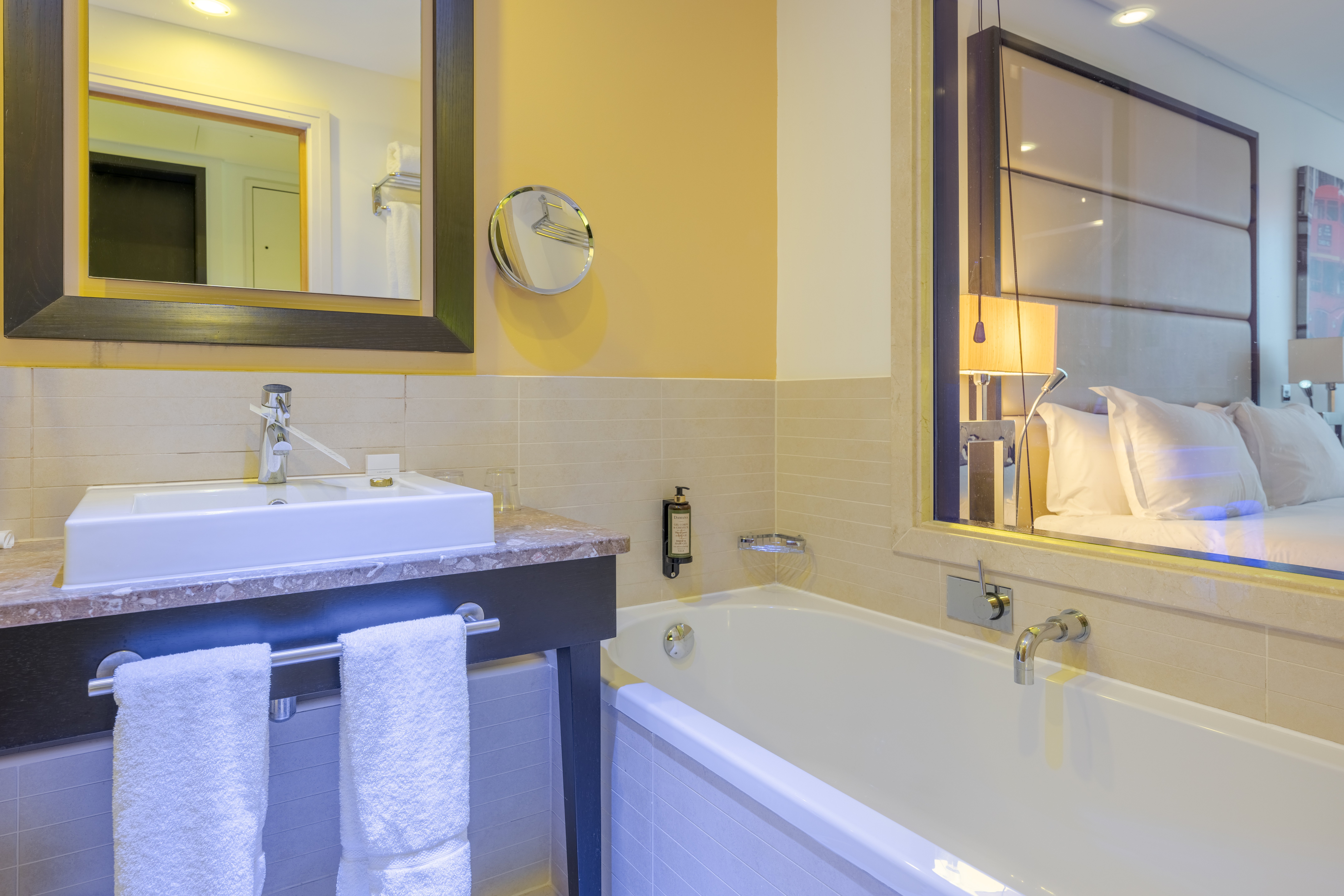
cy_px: 448
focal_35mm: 21
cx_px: 672
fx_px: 784
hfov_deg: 81.2
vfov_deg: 59.5
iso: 100
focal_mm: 21
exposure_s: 1/50
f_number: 5.6
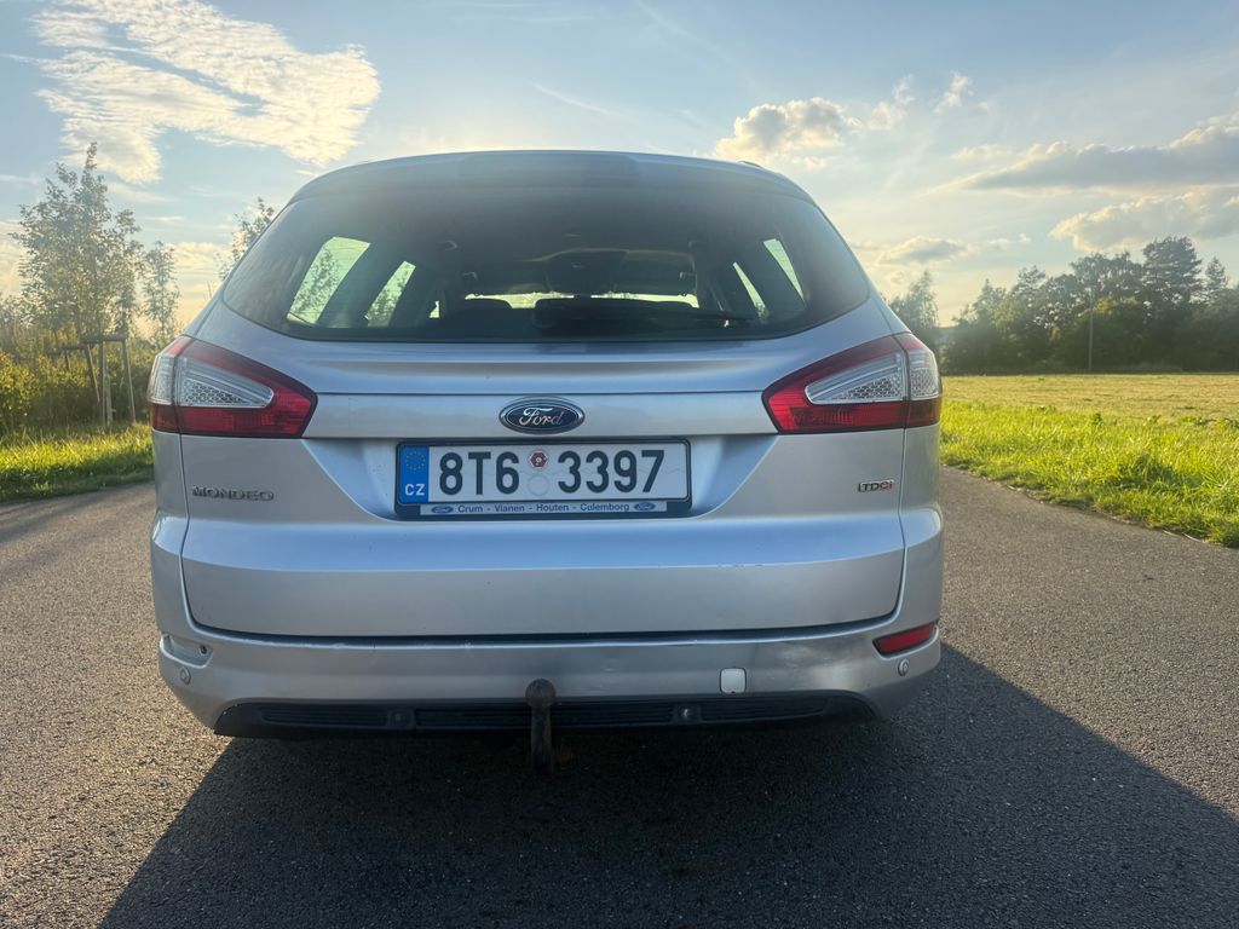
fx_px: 859
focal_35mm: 24
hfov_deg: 71.6
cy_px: 464
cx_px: 620
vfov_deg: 56.8
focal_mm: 6.76
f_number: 1.78
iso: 100
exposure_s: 1/2445
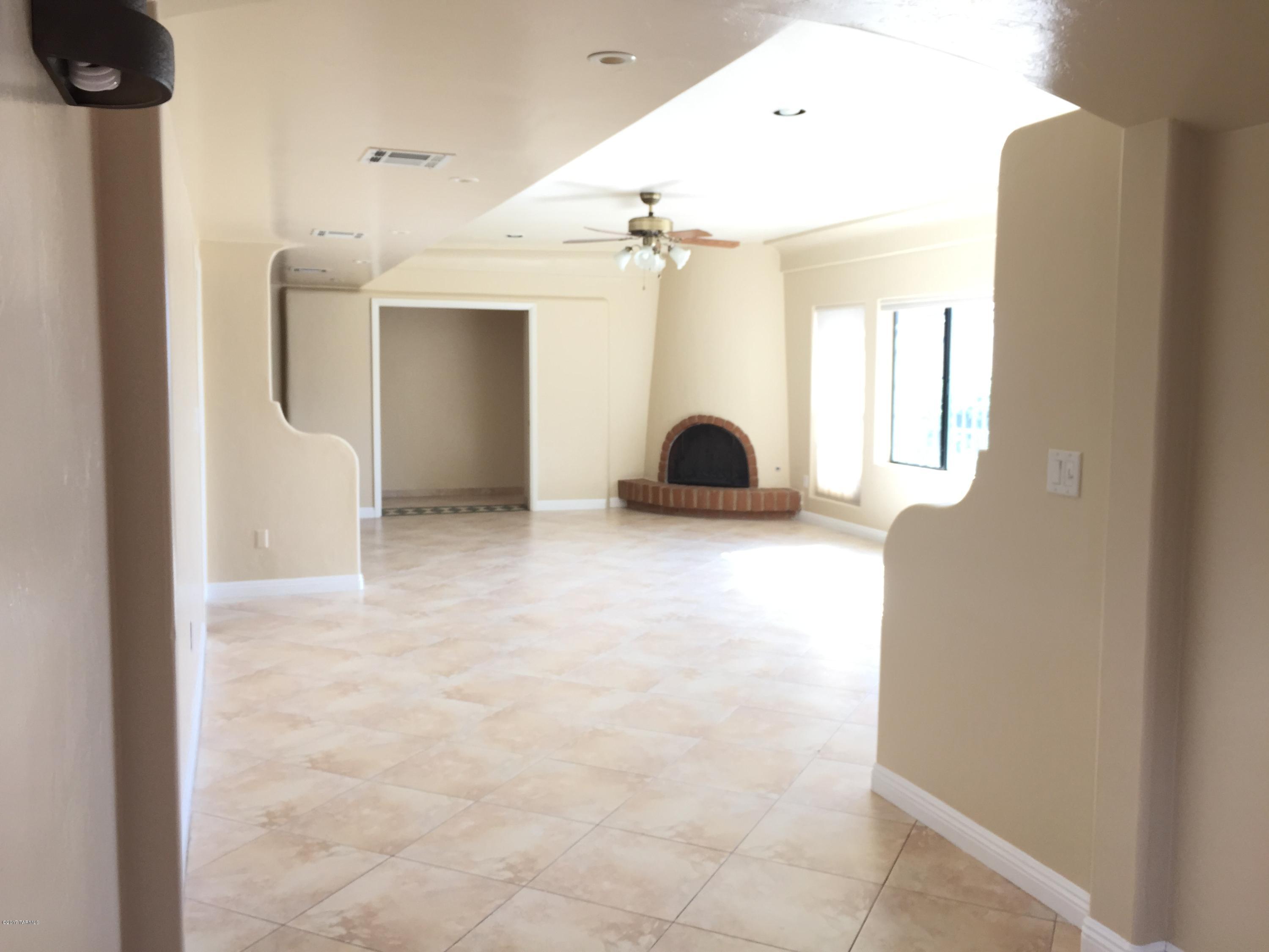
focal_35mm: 29
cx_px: 634
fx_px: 1063
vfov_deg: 48.2
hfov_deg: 61.7
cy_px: 476
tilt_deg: -4.9
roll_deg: -0.7
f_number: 2.2
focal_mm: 4.15
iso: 40
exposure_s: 1/60
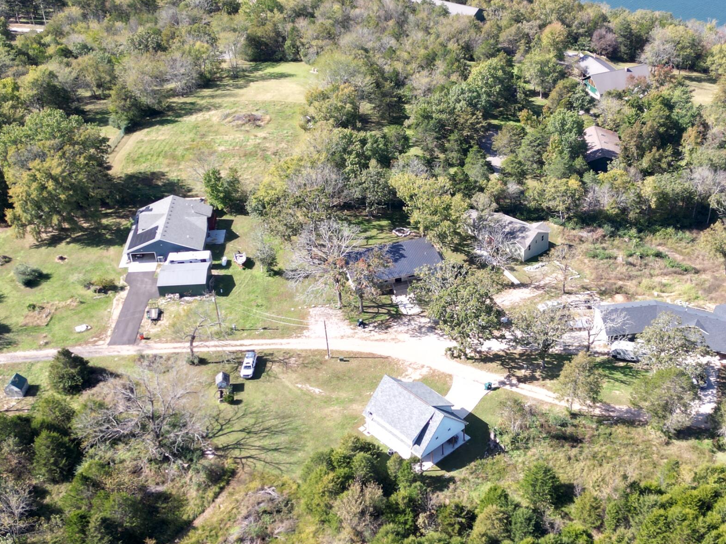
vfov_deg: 31.5
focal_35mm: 46
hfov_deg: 40.8
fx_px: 965
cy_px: 289
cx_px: 480
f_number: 1.7
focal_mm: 6.72
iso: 100
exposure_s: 1/800
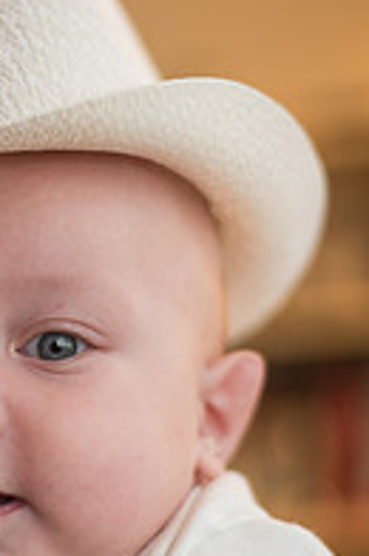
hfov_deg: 11.7
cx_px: 0
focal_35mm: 115
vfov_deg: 17.8
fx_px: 1774
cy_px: 360
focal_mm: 50
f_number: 2
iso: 800
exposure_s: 1/160
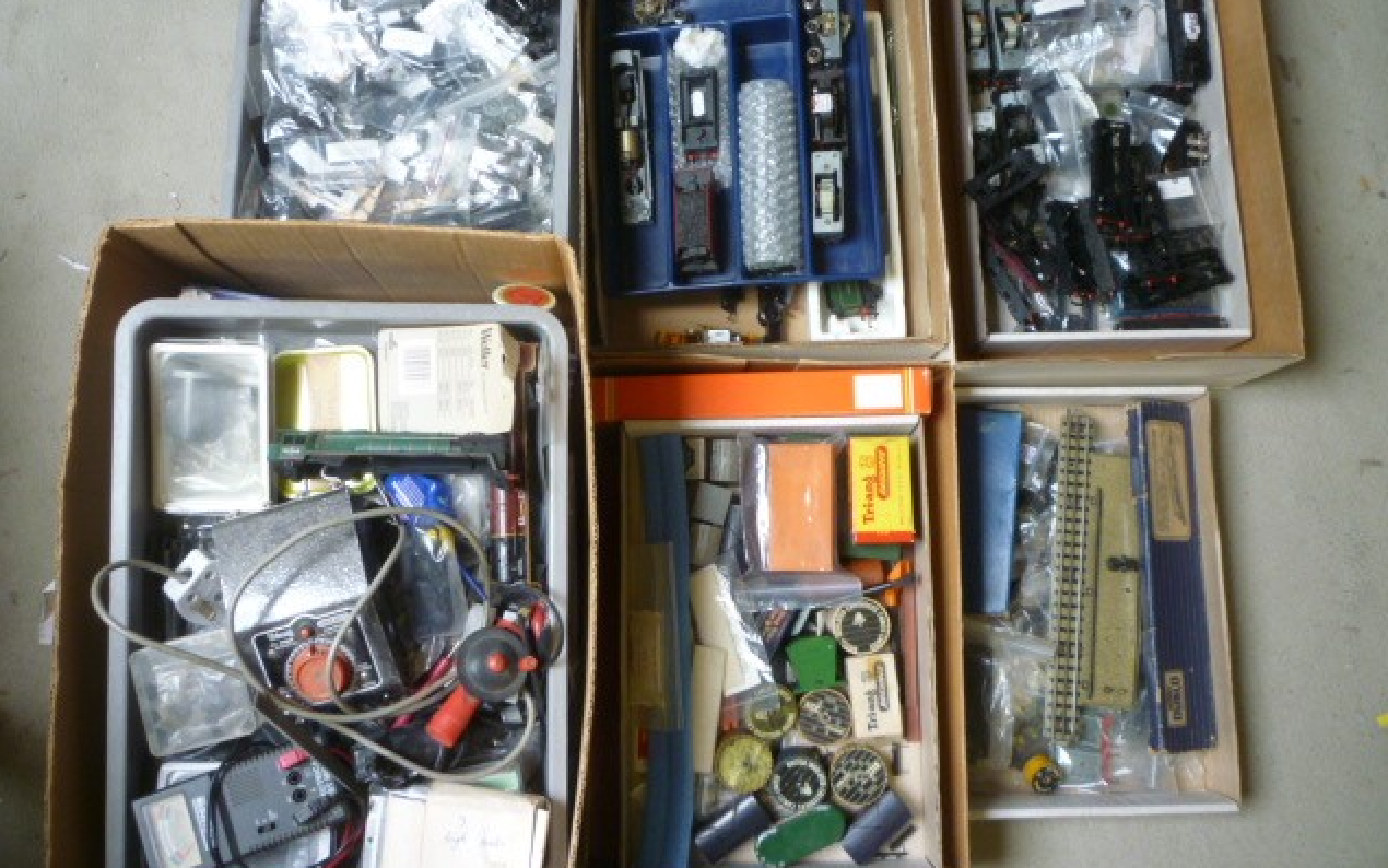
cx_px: 695
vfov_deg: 40.6
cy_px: 404
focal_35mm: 31
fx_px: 1173
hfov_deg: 61.2
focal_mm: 5.2
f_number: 3.3
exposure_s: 1/30
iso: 200
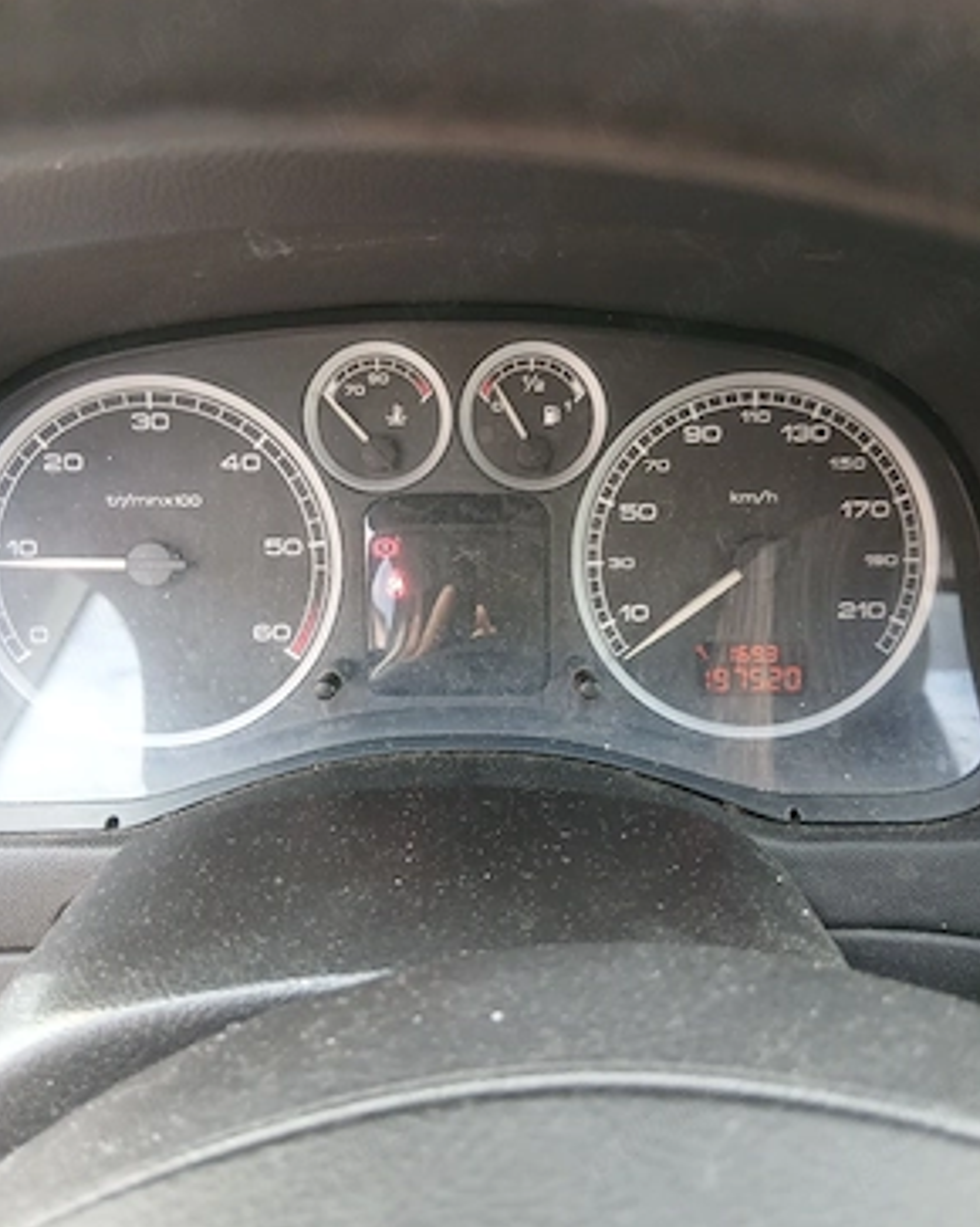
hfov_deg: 51.5
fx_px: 1016
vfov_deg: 62.2
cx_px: 497
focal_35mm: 28
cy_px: 612
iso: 125
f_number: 1.8
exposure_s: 1/50.3
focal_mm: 3.98
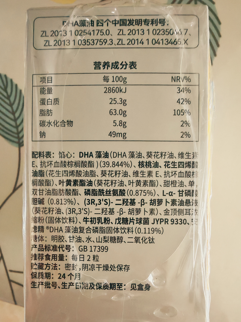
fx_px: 223
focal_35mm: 24
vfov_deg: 71.6
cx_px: 120
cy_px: 161
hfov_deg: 56.8
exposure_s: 1/50
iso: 400
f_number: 2.2
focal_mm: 1.96
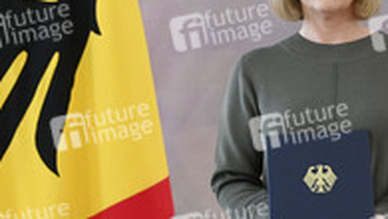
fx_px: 2543
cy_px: 78
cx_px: 49
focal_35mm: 247
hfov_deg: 8.7
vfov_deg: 4.9
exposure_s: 1/400
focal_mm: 102
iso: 6400
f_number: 5.6
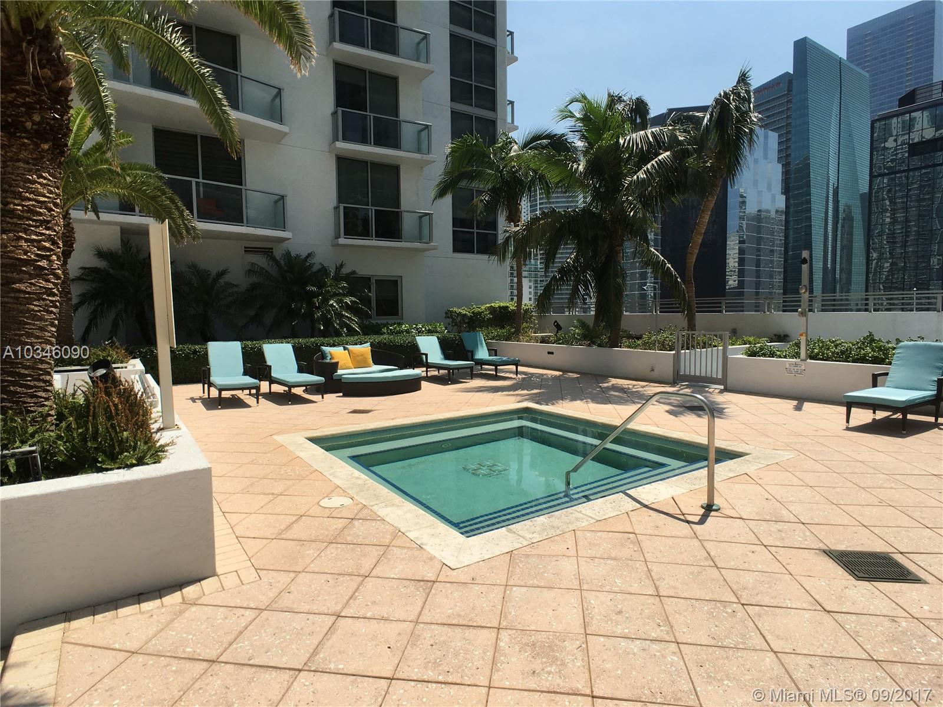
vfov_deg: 48.2
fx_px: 790
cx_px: 472
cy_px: 354
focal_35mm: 29
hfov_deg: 61.7
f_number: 2.2
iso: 25
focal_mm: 4.15
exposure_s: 1/1876
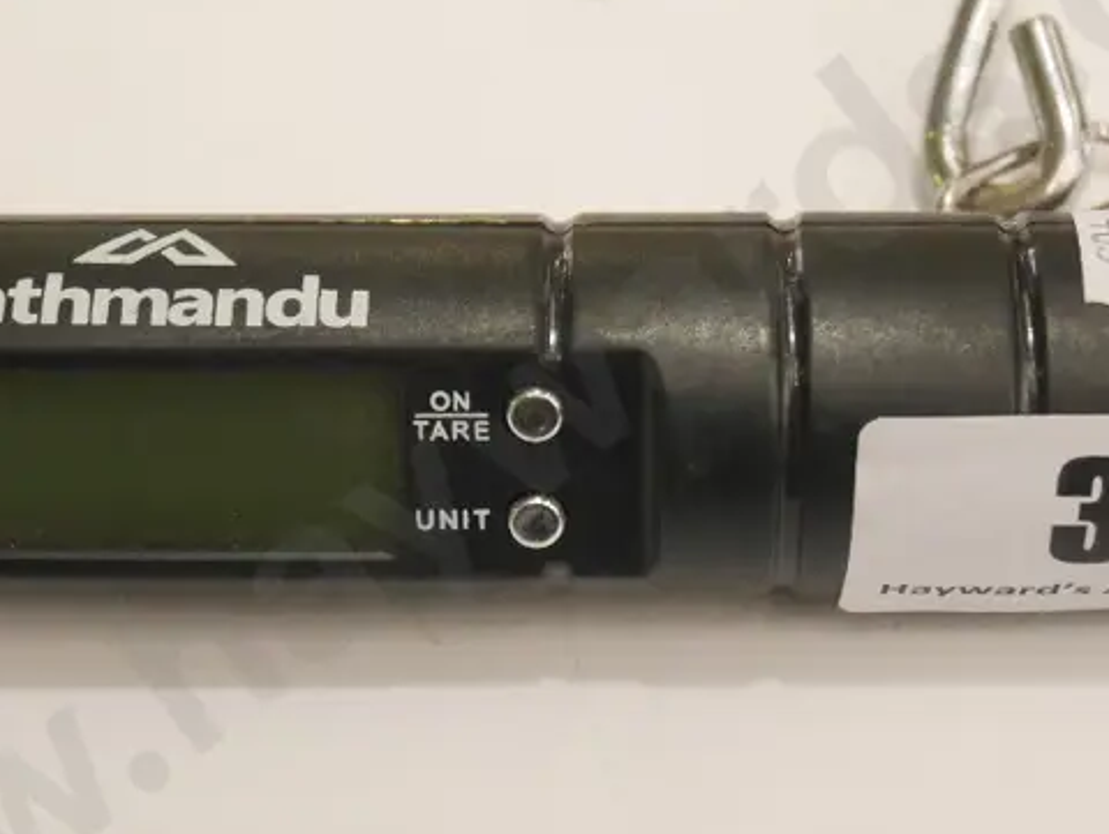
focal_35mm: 81
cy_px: 382
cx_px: 591
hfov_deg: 24.1
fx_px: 2598
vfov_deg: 18.2
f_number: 4.3
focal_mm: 19
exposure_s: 1/250
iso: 3200
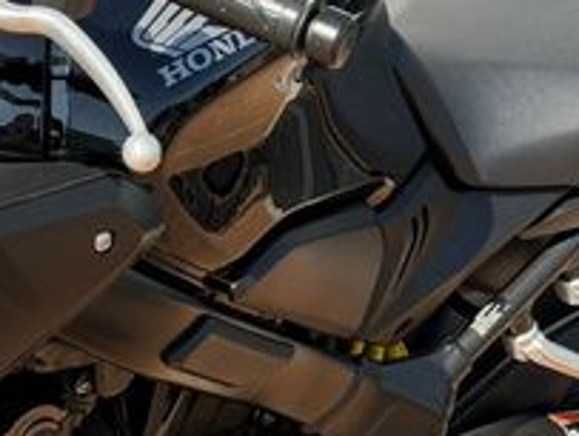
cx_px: 271
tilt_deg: -16.6
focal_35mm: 151
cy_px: 467
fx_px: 2530
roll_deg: -2.4
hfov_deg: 13.1
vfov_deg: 9.8
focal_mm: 6.76
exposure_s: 1/1795
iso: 64
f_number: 1.78
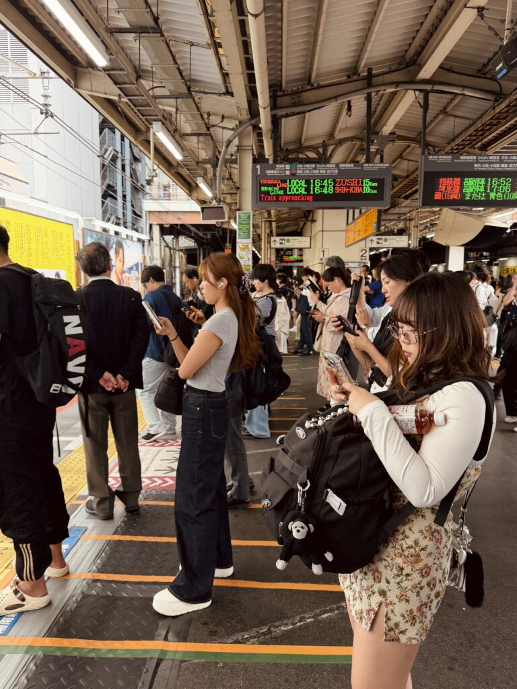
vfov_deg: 71.6
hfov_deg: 56.8
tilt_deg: -4.8
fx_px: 478
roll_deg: -2.8
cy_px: 344
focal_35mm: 24
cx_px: 258
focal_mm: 6.76
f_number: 1.78
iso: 125
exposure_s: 1/121
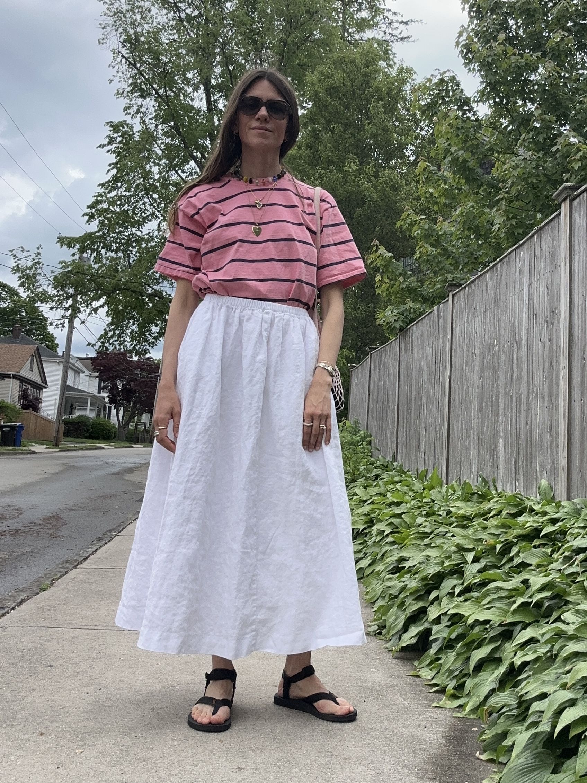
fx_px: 678
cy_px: 392
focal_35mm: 30
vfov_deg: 60.0
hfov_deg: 46.8
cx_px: 294
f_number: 1.9
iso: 25
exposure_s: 1/557
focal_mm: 2.69
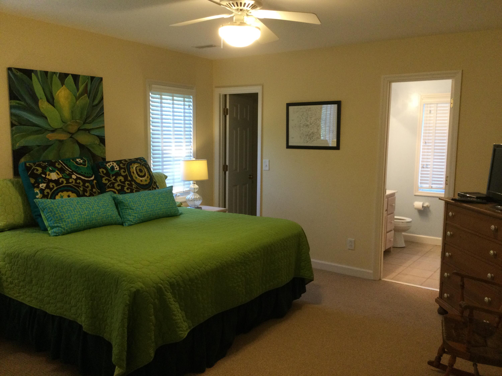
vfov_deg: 45.4
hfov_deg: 58.4
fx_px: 450
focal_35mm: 31
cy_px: 188
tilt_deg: -7.5
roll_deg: -1.5
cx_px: 251
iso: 125
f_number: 2.4
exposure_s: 1/33
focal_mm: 3.3
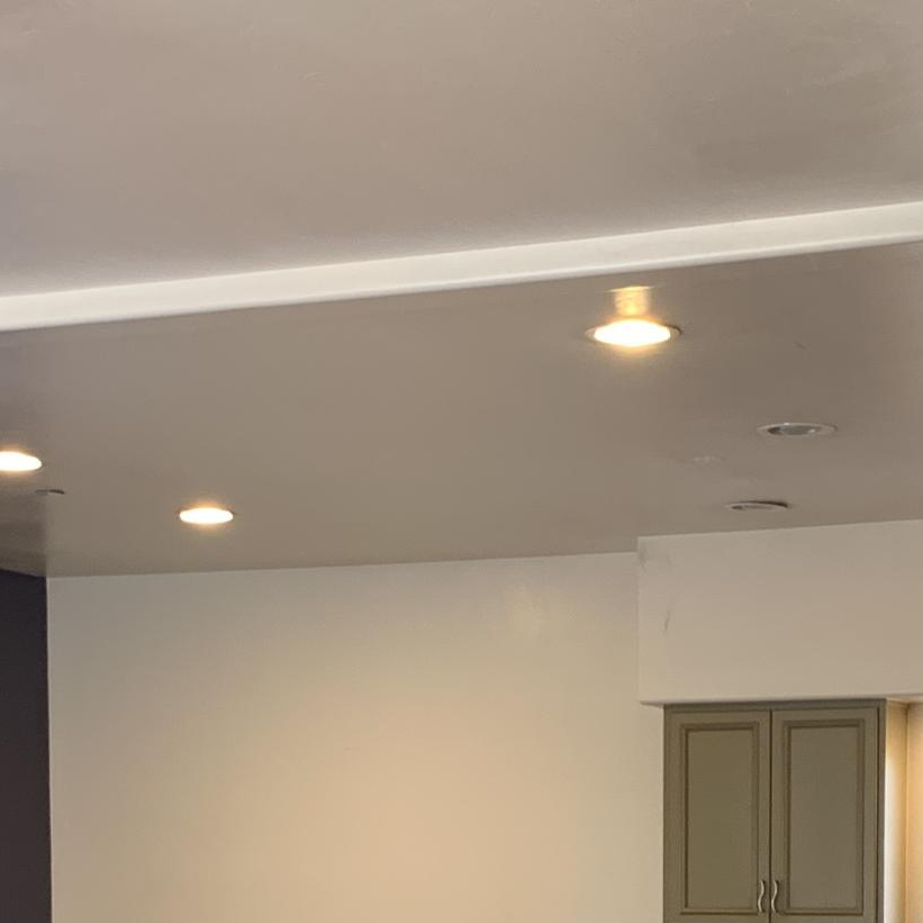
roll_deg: +0.4
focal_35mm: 84
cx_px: 608
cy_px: 1040
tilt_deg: -3.4
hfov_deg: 20.6
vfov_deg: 19.7
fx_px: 2534
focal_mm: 4.25
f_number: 1.8
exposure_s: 1/60
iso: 80
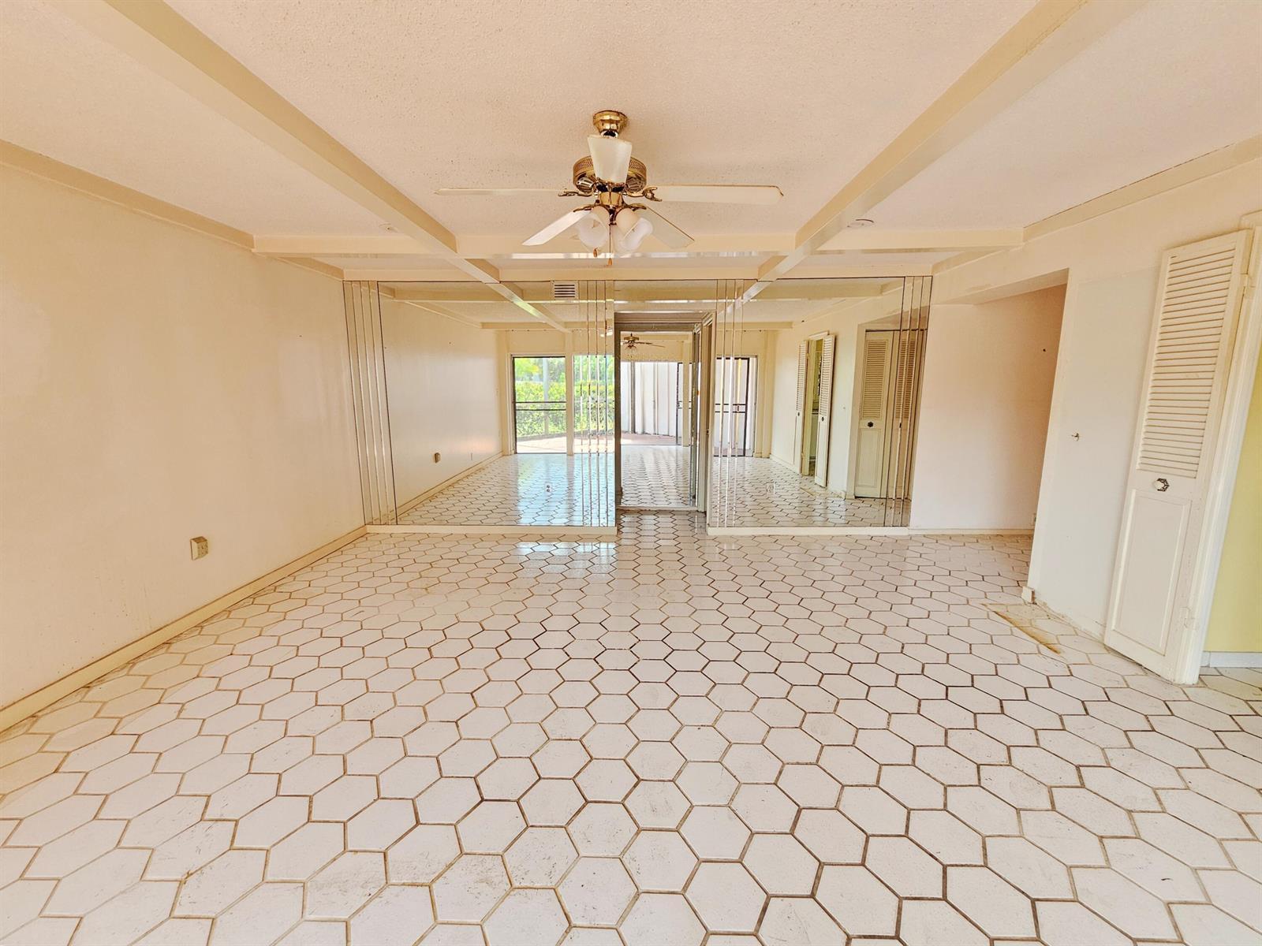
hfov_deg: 106.2
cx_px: 631
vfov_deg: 89.9
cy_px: 473
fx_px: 474
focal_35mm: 13
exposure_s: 1/60
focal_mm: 2.2
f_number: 2.2
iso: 100
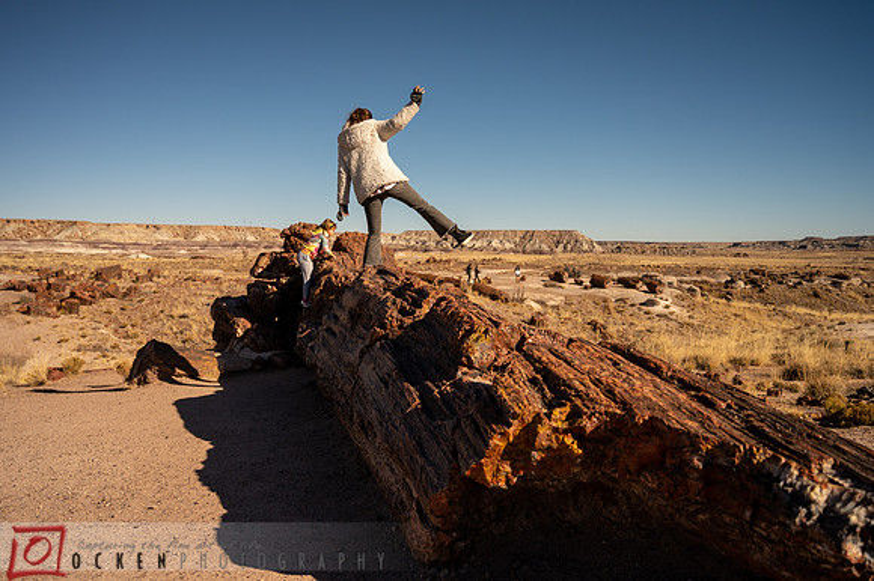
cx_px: 437
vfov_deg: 42.9
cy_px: 290
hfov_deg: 61.1
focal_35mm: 30
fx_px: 740
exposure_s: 1/5000
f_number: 4
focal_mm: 30.5
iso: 200
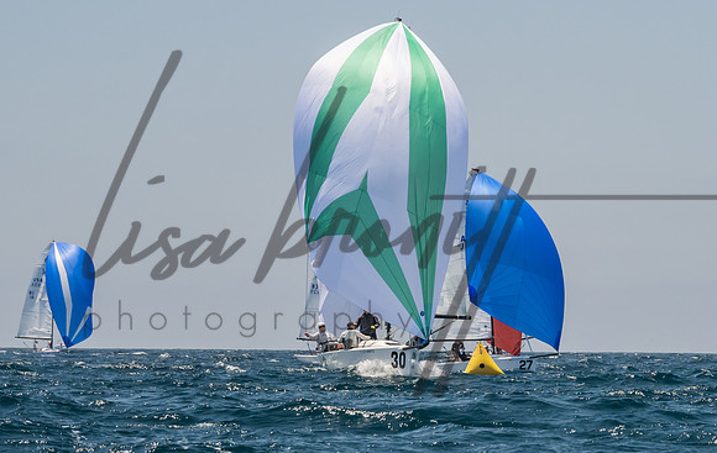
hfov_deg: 10.3
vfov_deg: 6.5
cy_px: 223
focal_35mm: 203
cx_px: 592
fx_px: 3971
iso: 640
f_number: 9
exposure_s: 1/640
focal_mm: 93
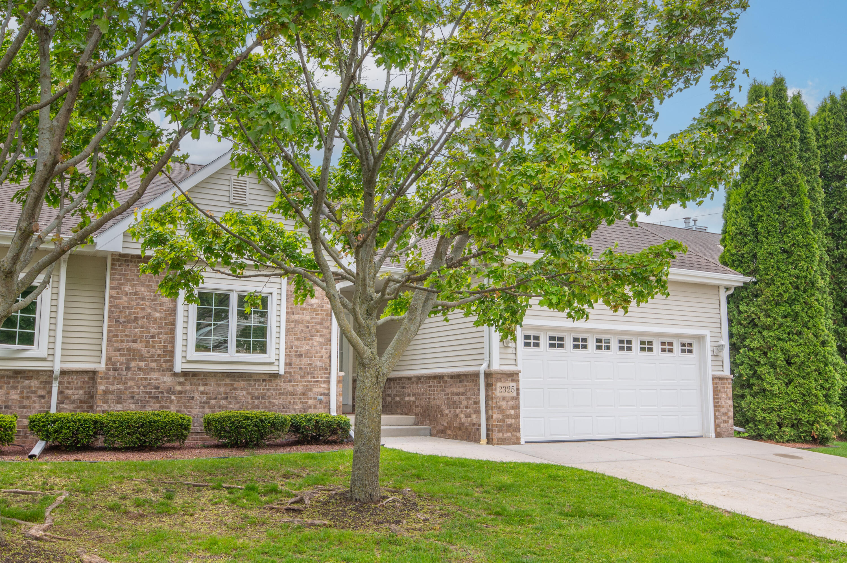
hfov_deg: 53.2
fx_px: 846
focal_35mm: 36
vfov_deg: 36.8
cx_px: 424
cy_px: 282
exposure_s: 1/160
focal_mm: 24
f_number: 9
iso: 320
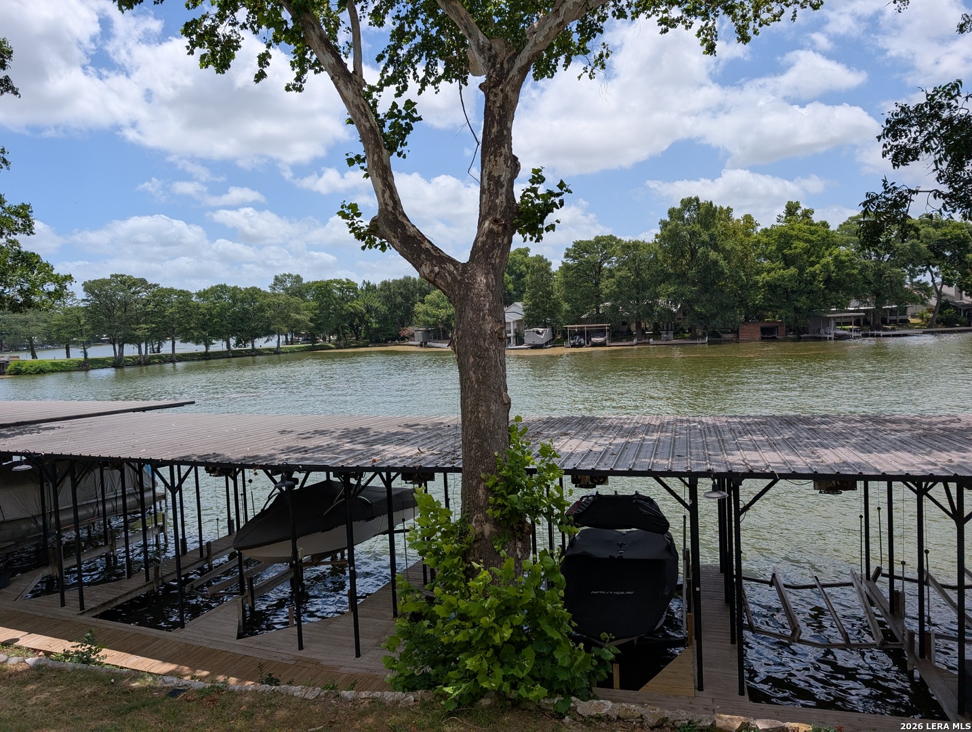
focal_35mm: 24
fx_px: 675
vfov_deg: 56.9
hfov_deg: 71.5
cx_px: 486
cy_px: 366
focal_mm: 6.9
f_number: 1.68
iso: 21
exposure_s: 1/1513
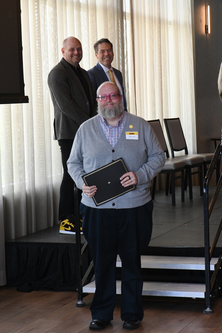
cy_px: 166
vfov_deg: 19.5
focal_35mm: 105
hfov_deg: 13.0
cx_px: 111
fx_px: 971
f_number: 20
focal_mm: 105
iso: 4000
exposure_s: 1/100
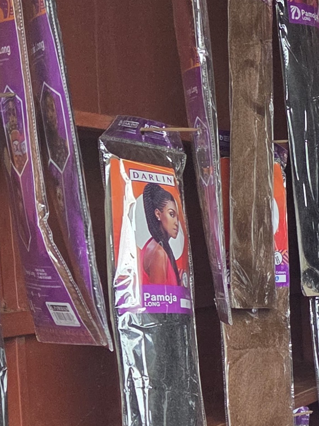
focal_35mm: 98
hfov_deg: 13.2
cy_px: 322
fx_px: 1204
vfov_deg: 19.9
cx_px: 627
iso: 200
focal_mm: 5.4
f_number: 1.8
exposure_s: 1/120
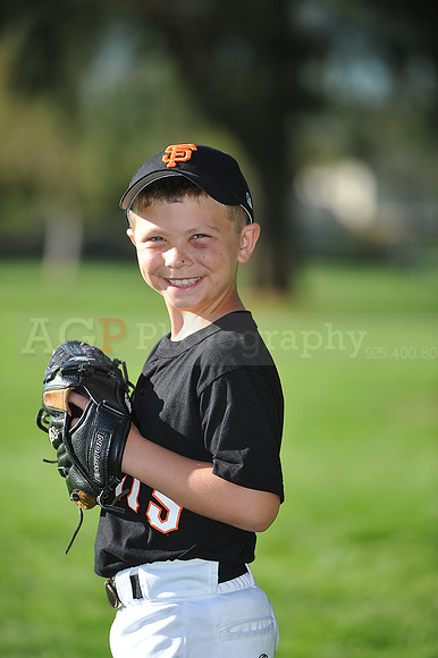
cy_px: 329
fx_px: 3654
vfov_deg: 10.3
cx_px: 219
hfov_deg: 6.9
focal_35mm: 200
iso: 200
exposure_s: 1/1000
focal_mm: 200
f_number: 4
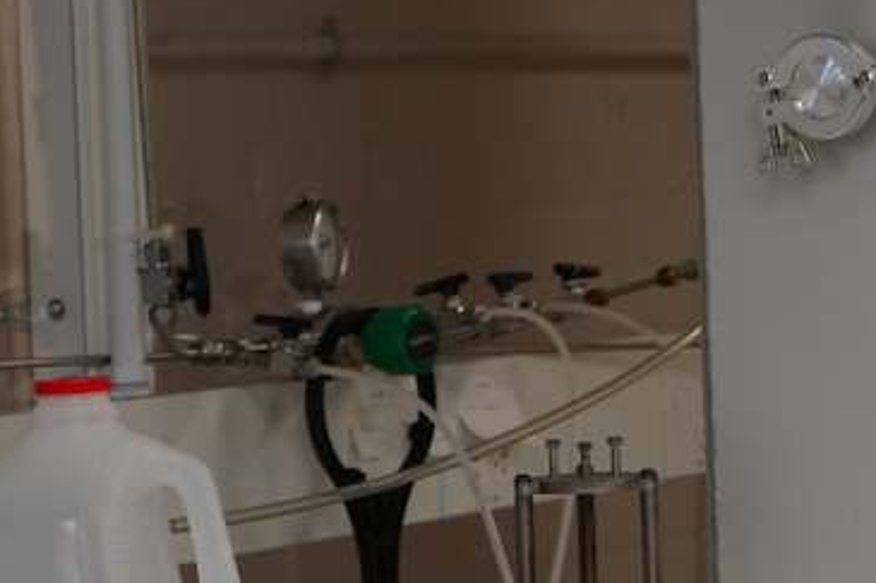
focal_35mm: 200
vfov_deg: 6.9
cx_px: 1205
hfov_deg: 10.0
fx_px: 4864
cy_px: 321
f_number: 5
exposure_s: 1/160
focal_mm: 57
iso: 800
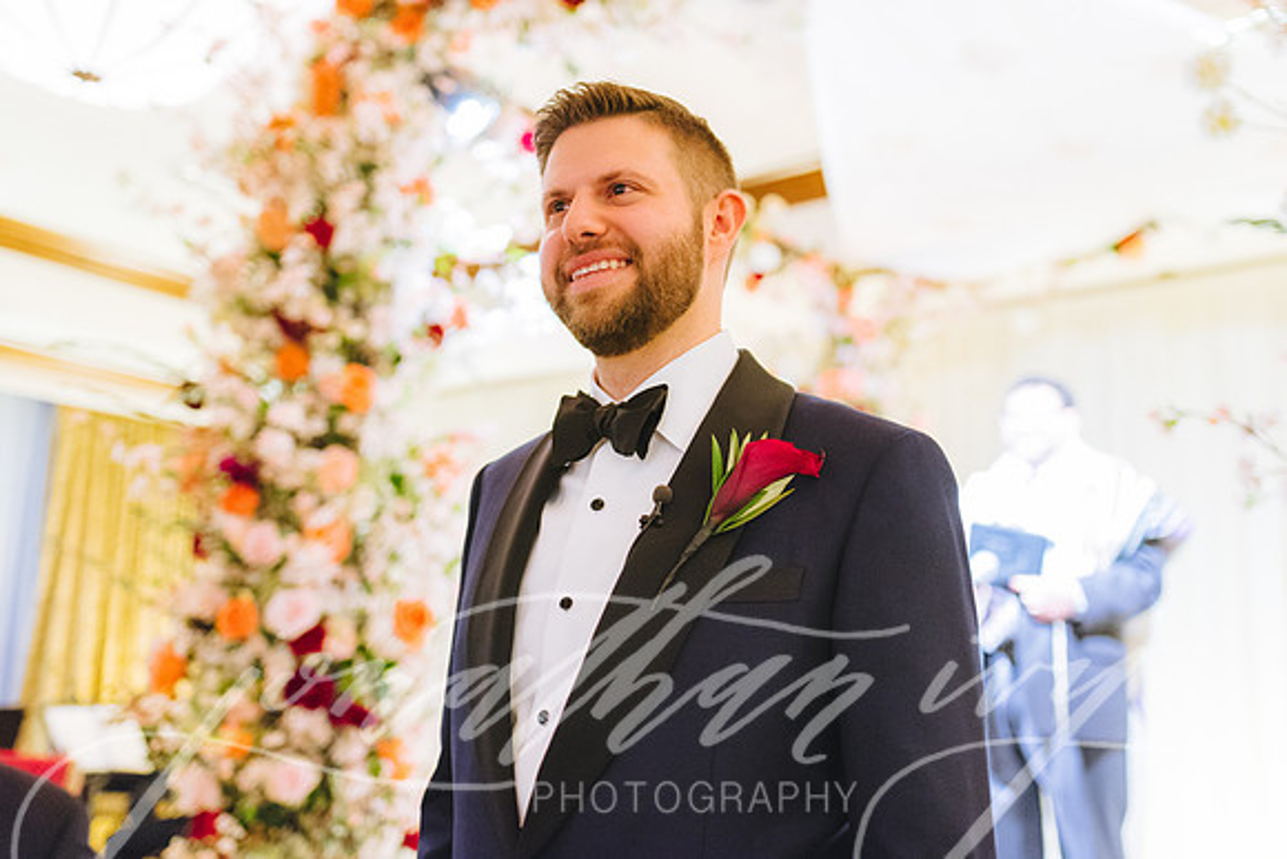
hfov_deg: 54.4
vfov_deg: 37.9
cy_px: 430
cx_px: 644
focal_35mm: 35
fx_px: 1252
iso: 4000
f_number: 2.2
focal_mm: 35
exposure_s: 1/100
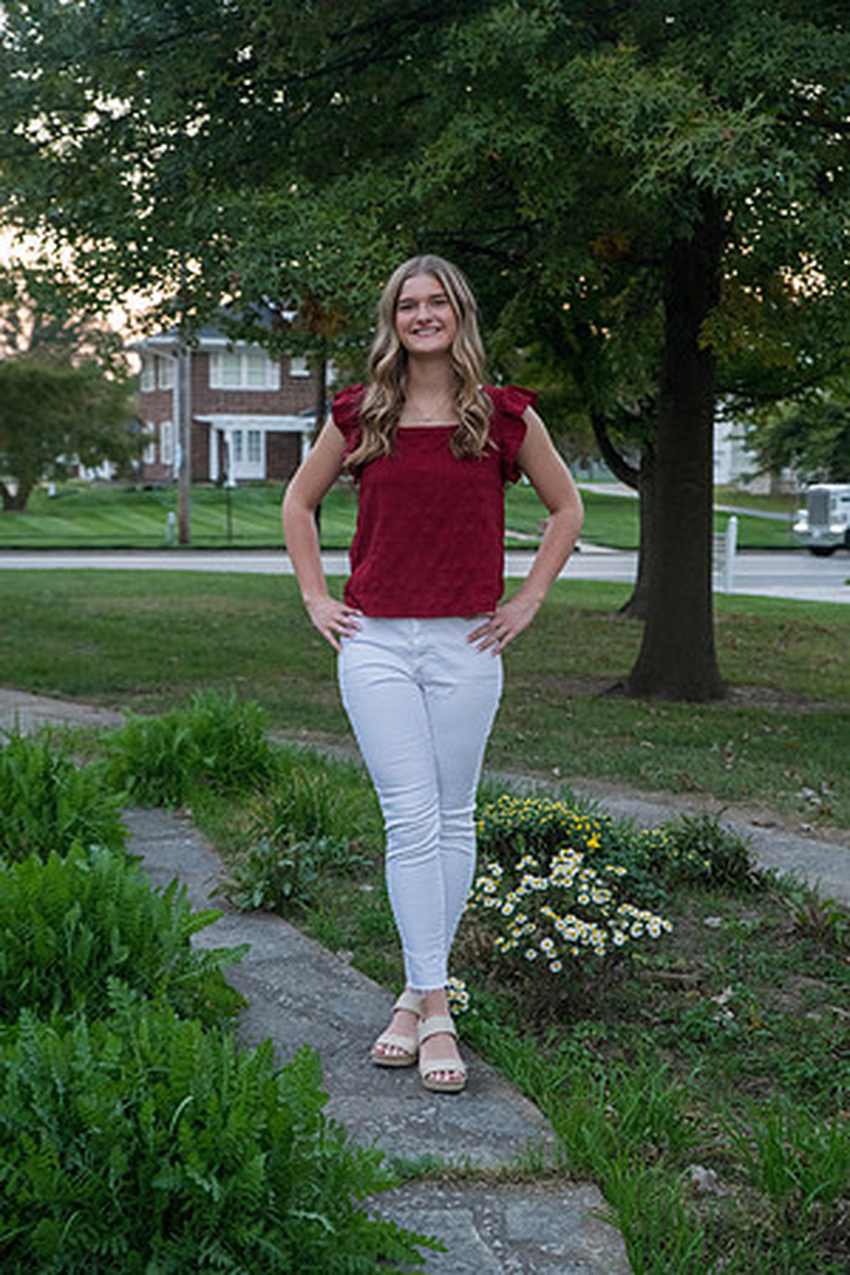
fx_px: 2054
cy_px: 638
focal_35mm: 58
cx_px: 425
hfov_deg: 23.4
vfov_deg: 34.5
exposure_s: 1/160
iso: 2000
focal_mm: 58
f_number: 4.5
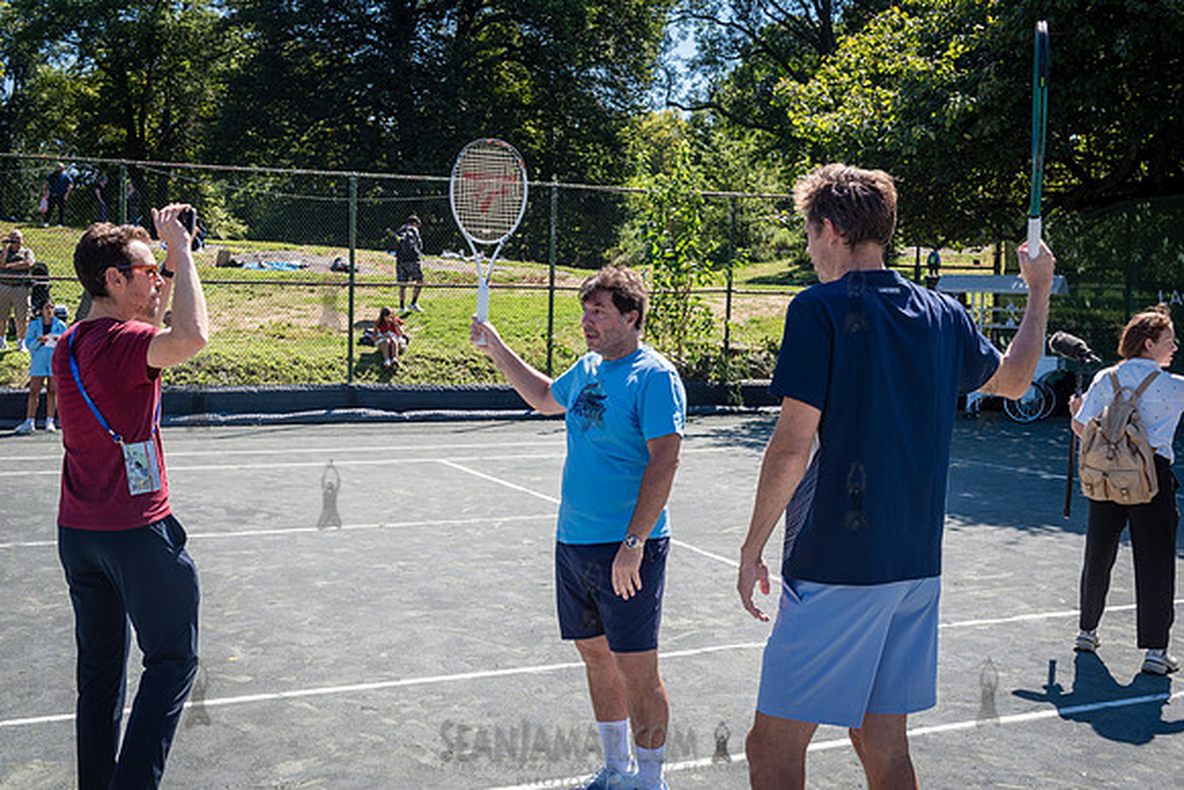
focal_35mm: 39
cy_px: 395
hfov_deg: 49.2
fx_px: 1292
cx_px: 581
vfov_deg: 34.0
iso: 200
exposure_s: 1/250
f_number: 8
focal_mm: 38
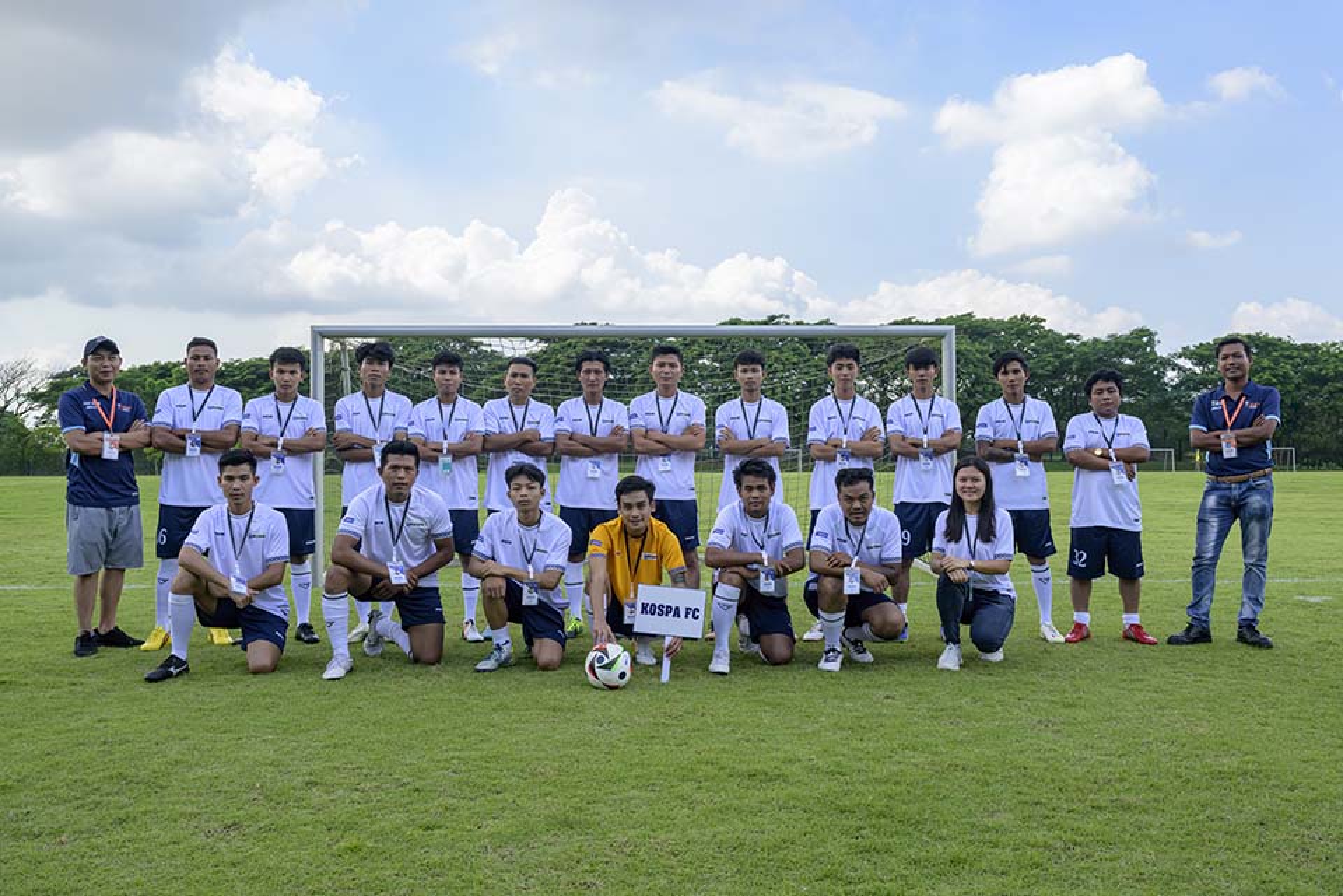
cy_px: 448
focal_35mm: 30
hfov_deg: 61.9
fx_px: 1119
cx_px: 672
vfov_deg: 43.6
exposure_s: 1/400
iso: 640
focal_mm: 30
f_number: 9
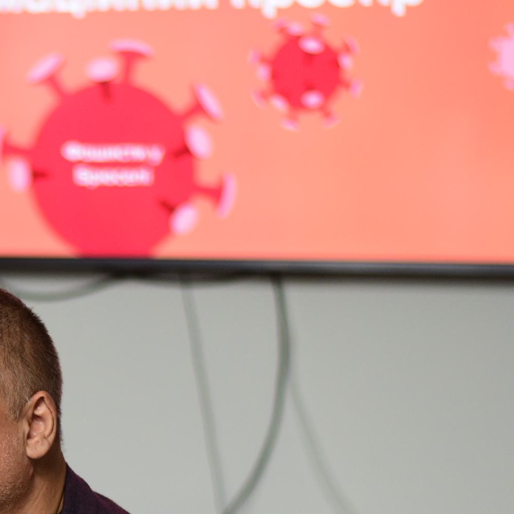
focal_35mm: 156
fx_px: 2621
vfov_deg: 11.0
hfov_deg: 11.0
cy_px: 613
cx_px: -56
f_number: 2
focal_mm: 50
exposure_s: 1/160
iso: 1000
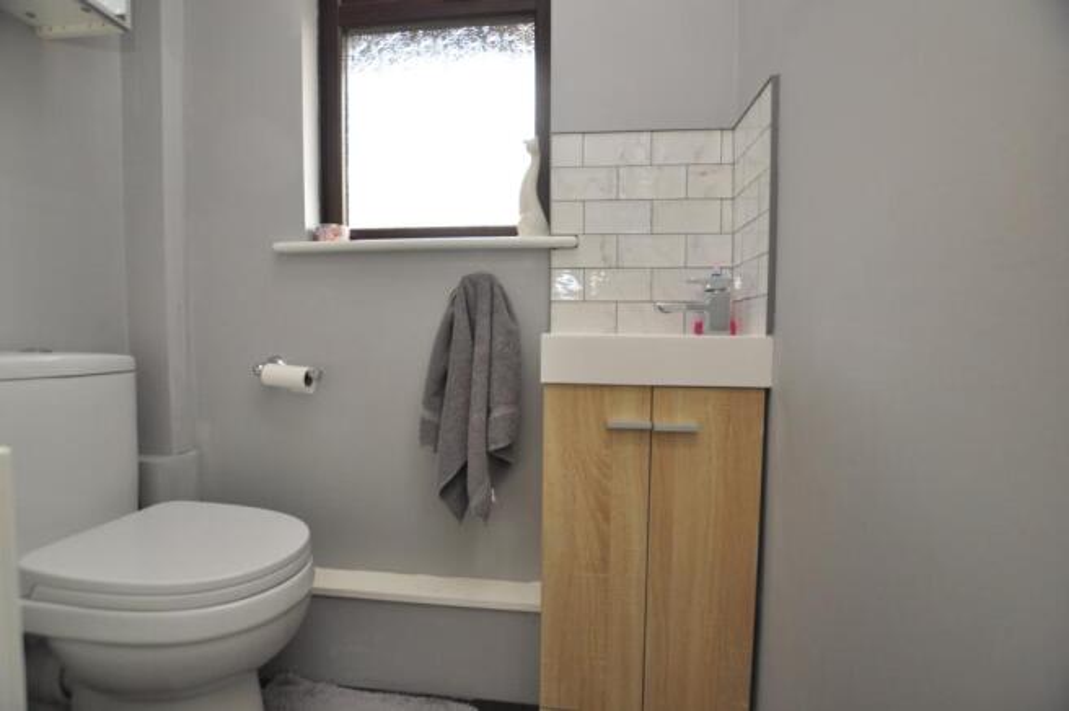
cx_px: 534
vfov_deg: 77.2
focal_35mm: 15
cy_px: 356
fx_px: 445
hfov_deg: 100.4
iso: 400
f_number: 4
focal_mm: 10
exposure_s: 1/60
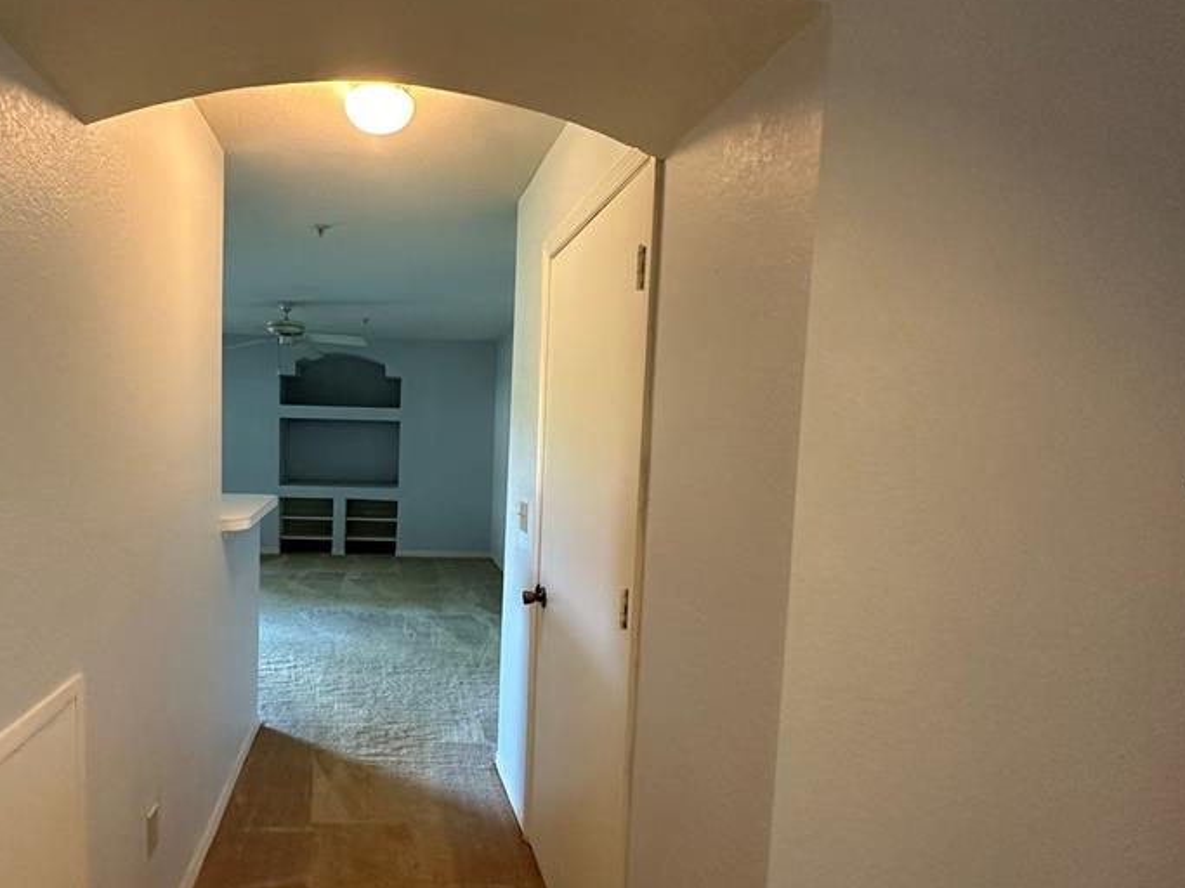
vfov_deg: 63.3
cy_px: 487
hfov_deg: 76.7
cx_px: 403
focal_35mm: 21
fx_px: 719
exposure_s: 1/60
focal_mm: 2.22
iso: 500
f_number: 2.2
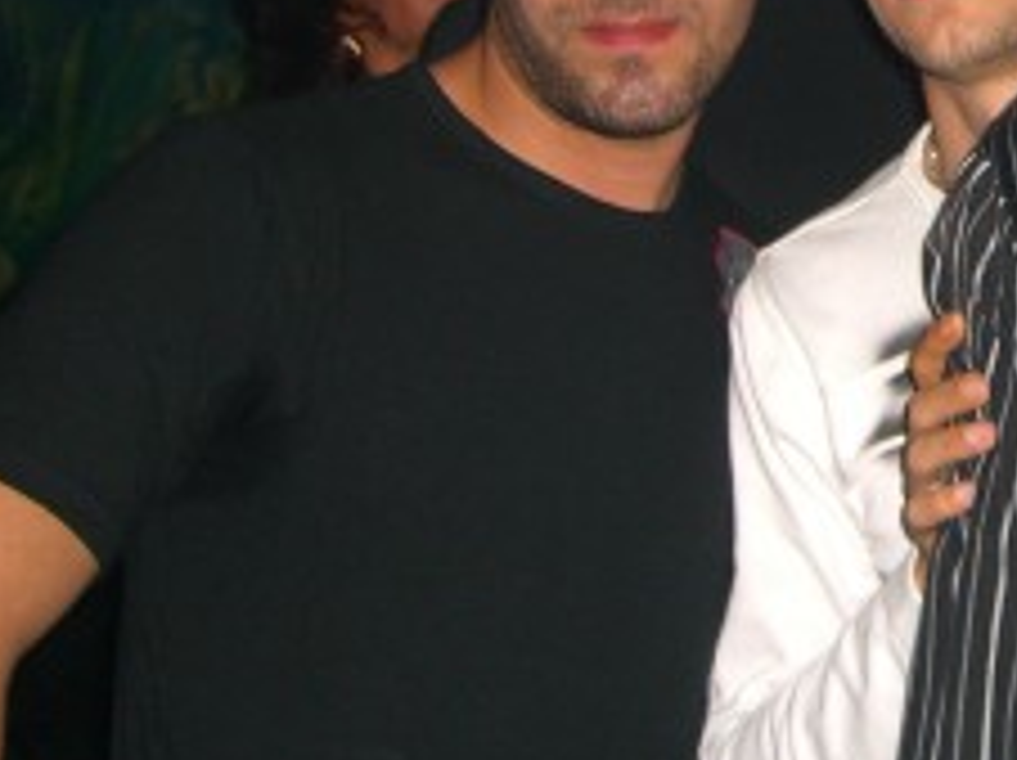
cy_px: 31
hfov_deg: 18.7
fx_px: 2964
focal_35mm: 101
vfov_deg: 14.4
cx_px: 1125
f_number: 2.8
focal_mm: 7.9
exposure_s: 1/60
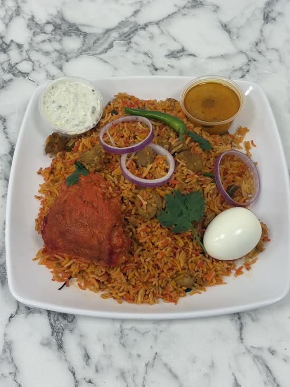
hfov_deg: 28.0
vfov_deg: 36.8
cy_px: 194
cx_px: 145
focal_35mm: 52
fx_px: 581
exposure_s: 1/120
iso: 32
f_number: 1.6
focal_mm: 5.96
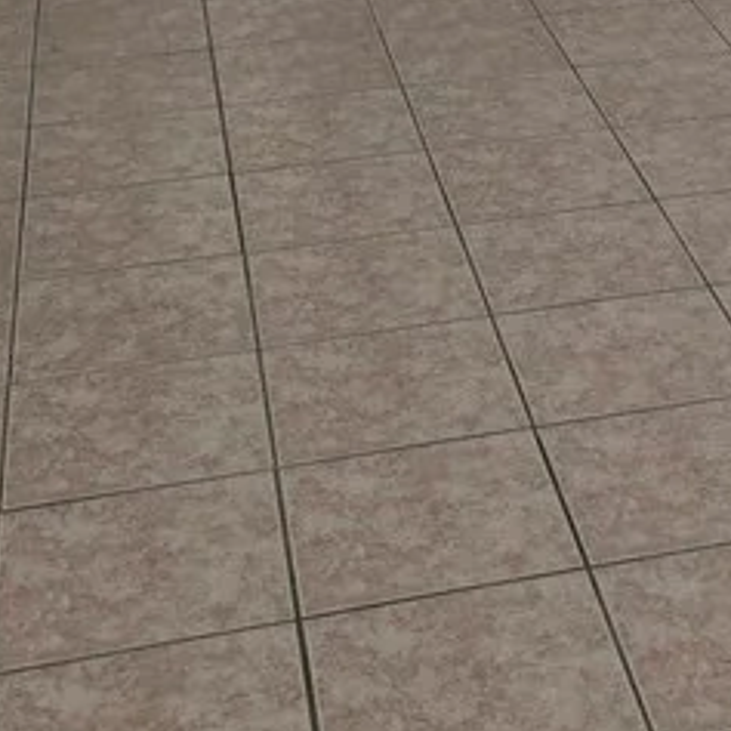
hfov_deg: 19.1
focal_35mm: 88
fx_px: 2102
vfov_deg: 18.7
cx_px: 756
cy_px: -139
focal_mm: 6.25
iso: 64
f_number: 1.7
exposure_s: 1/120
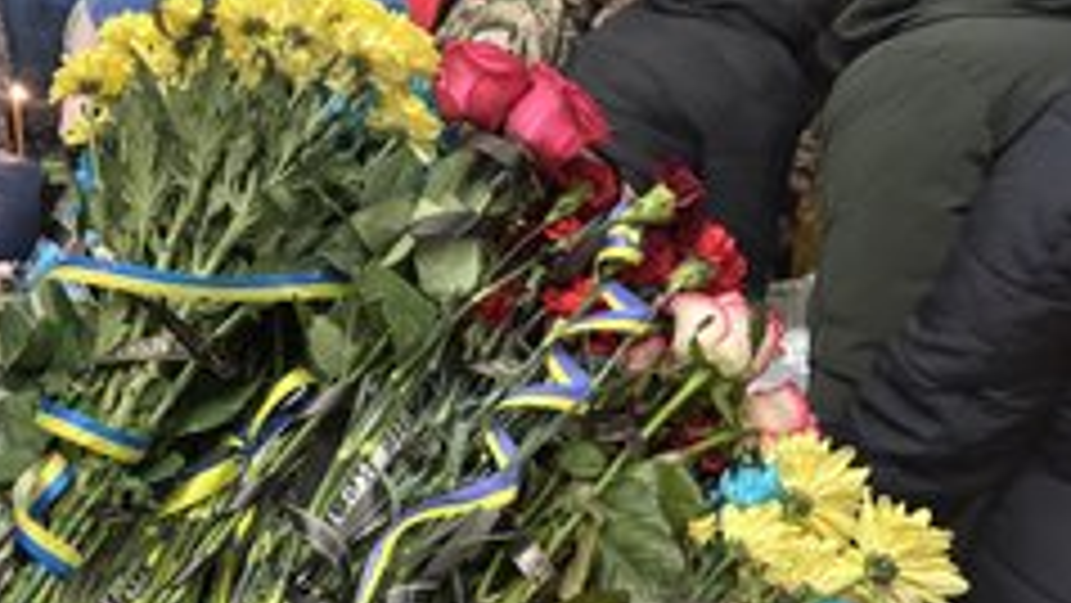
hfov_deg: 44.2
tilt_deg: -20.8
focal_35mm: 44
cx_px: 220
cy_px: 446
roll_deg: -0.5
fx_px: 1250
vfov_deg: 26.8
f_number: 1.78
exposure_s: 1/33
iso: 1000
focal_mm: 6.76
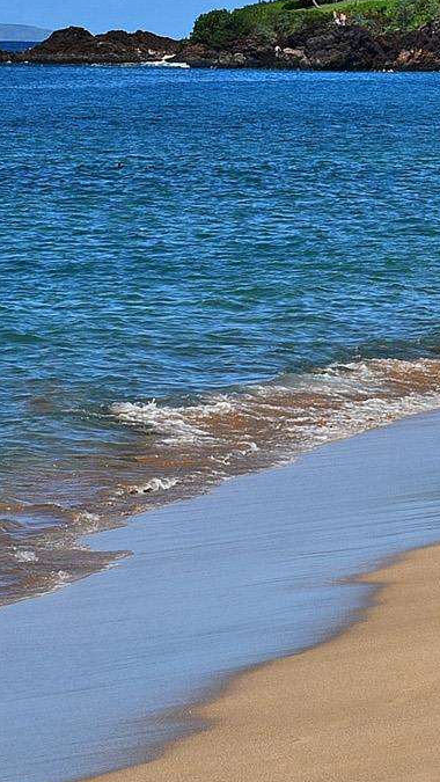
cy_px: 206
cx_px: 804
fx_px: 5949
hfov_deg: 4.2
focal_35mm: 287
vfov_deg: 7.5
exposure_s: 1/200
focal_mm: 66
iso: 100
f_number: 14
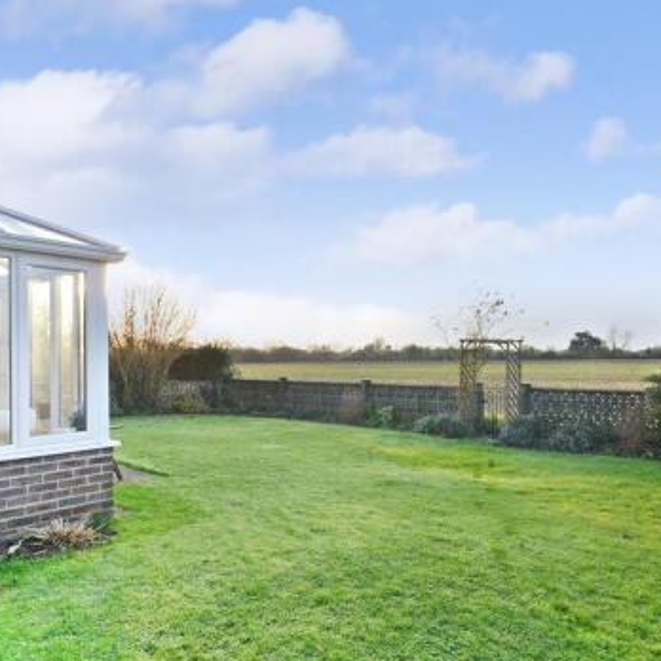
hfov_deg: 64.1
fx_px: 518
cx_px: 412
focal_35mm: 24
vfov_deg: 64.9
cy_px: 367
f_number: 9
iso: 640
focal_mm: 10
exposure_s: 1/250
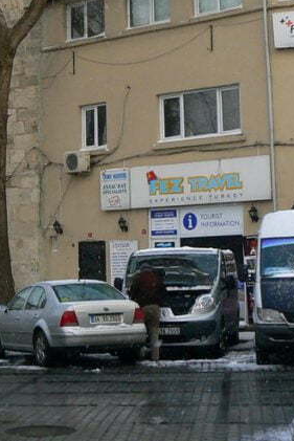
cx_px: -103
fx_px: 1114
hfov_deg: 14.3
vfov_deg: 22.3
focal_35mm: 91
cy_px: 163
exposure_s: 1/200
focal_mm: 6
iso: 100
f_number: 5.6
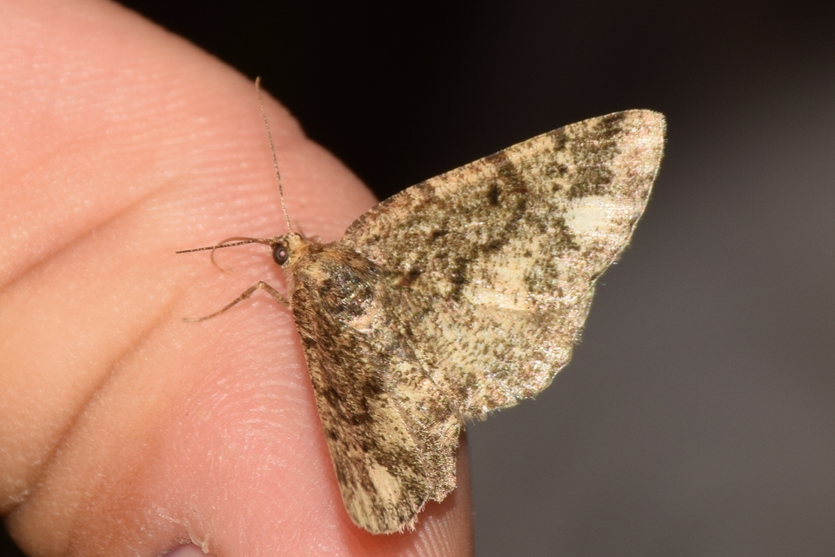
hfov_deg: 9.8
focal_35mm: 210
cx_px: 418
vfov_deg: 6.5
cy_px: 278
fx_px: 4870
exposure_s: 1/160
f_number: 13
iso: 100
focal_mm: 140
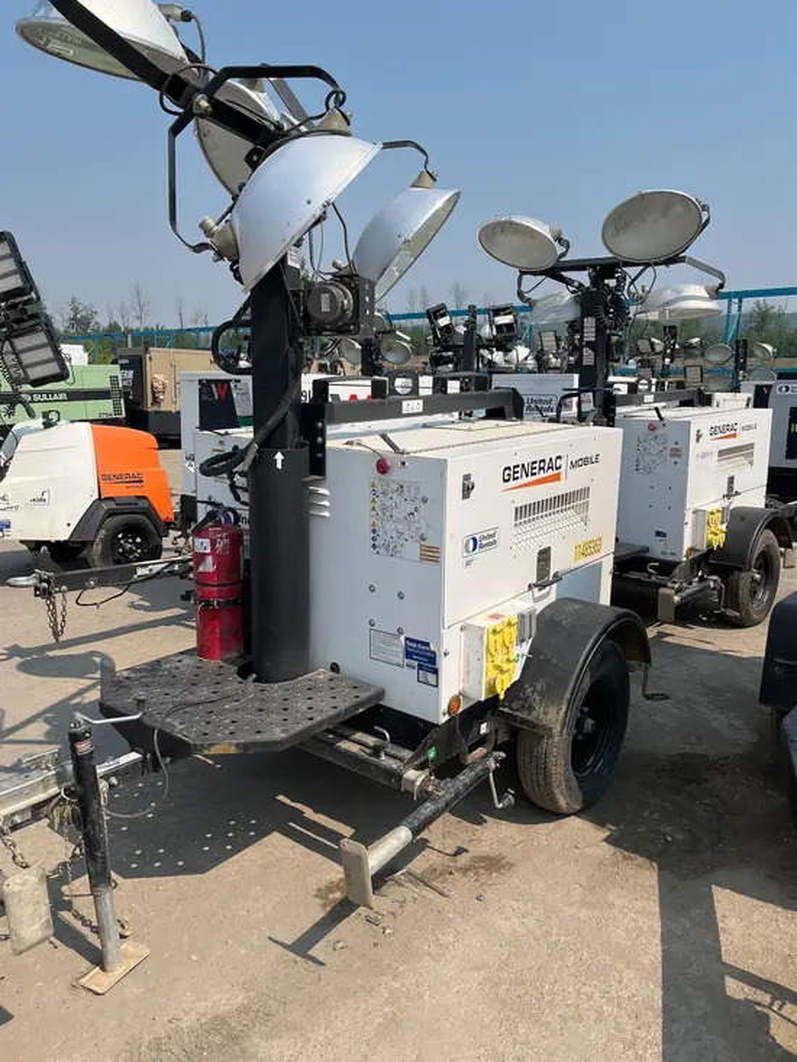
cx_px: 398
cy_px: 531
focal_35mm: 26
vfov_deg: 67.3
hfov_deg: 53.1
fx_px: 798
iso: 50
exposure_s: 1/4651
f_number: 1.6
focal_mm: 5.1
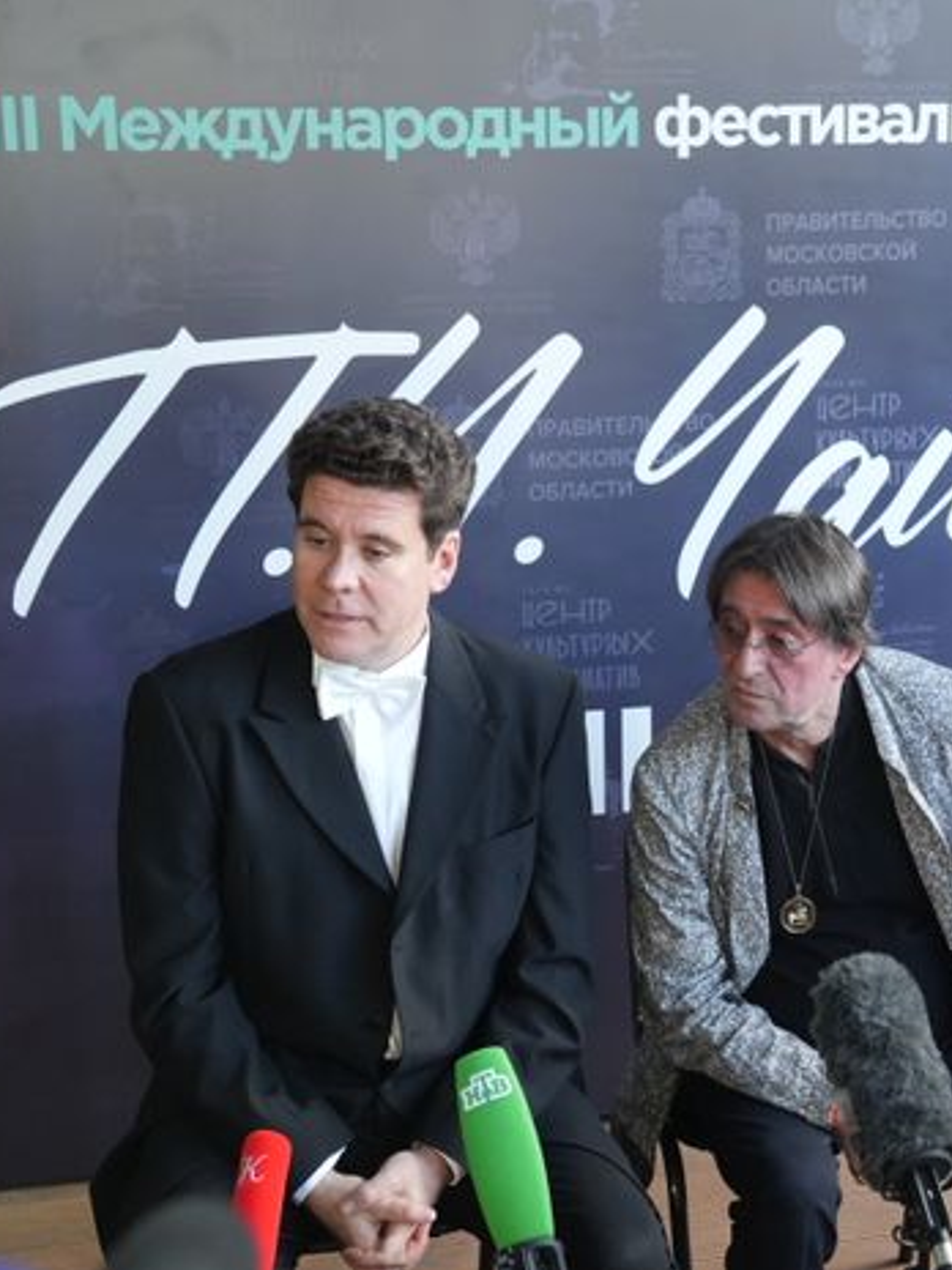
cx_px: 830
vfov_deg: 28.6
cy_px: 635
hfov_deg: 21.2
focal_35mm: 68
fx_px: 2493
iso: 3200
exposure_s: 1/200
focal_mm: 47
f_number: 5.6
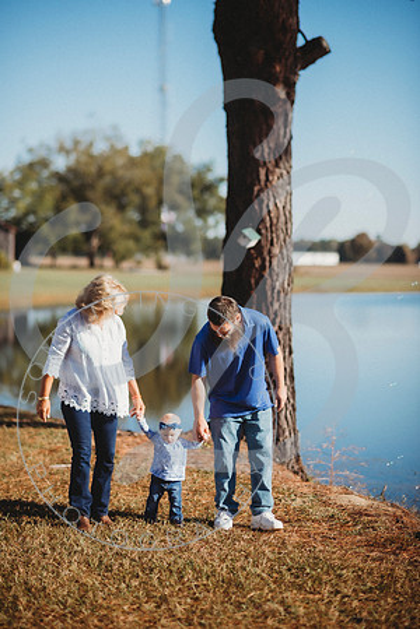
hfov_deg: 16.1
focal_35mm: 85
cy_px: 314
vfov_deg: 23.9
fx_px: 1487
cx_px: 210
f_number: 2.8
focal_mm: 85
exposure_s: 1/2000
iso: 100
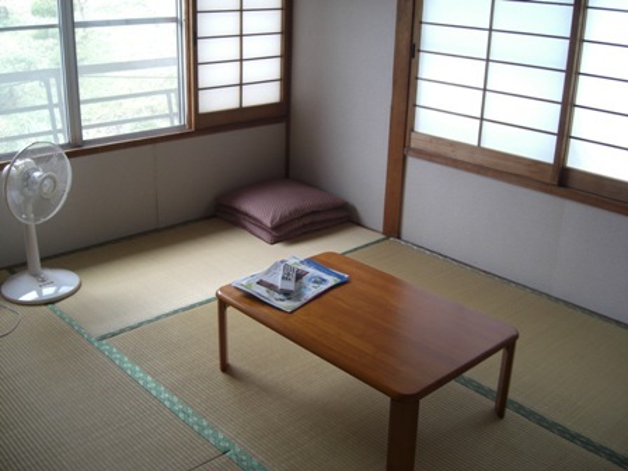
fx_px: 689
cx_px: 314
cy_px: 236
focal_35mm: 38
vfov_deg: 37.7
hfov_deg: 49.0
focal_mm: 7.9
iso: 100
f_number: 2.8
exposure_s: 1/60
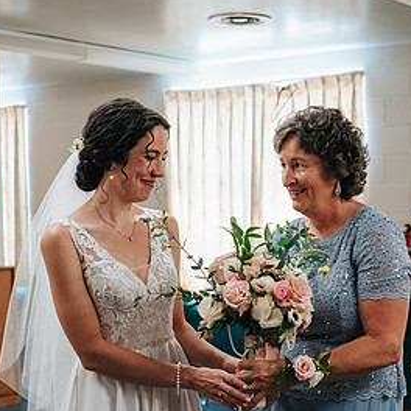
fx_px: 1021
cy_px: 318
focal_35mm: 76
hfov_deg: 22.6
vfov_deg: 22.5
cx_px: 299
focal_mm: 35
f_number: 3.2
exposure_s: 1/125
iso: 1000
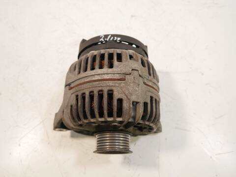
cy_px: 88
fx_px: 205
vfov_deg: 46.8
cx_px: 118
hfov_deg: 60.0
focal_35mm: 30
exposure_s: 1/60
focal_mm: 15
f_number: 3.5
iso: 640
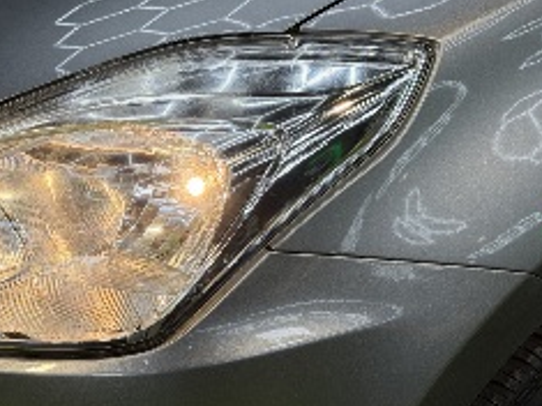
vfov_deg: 17.3
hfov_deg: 22.8
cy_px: 221
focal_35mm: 85
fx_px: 1330
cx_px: 125
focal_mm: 6.76
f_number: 1.78
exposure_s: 1/314
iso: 64
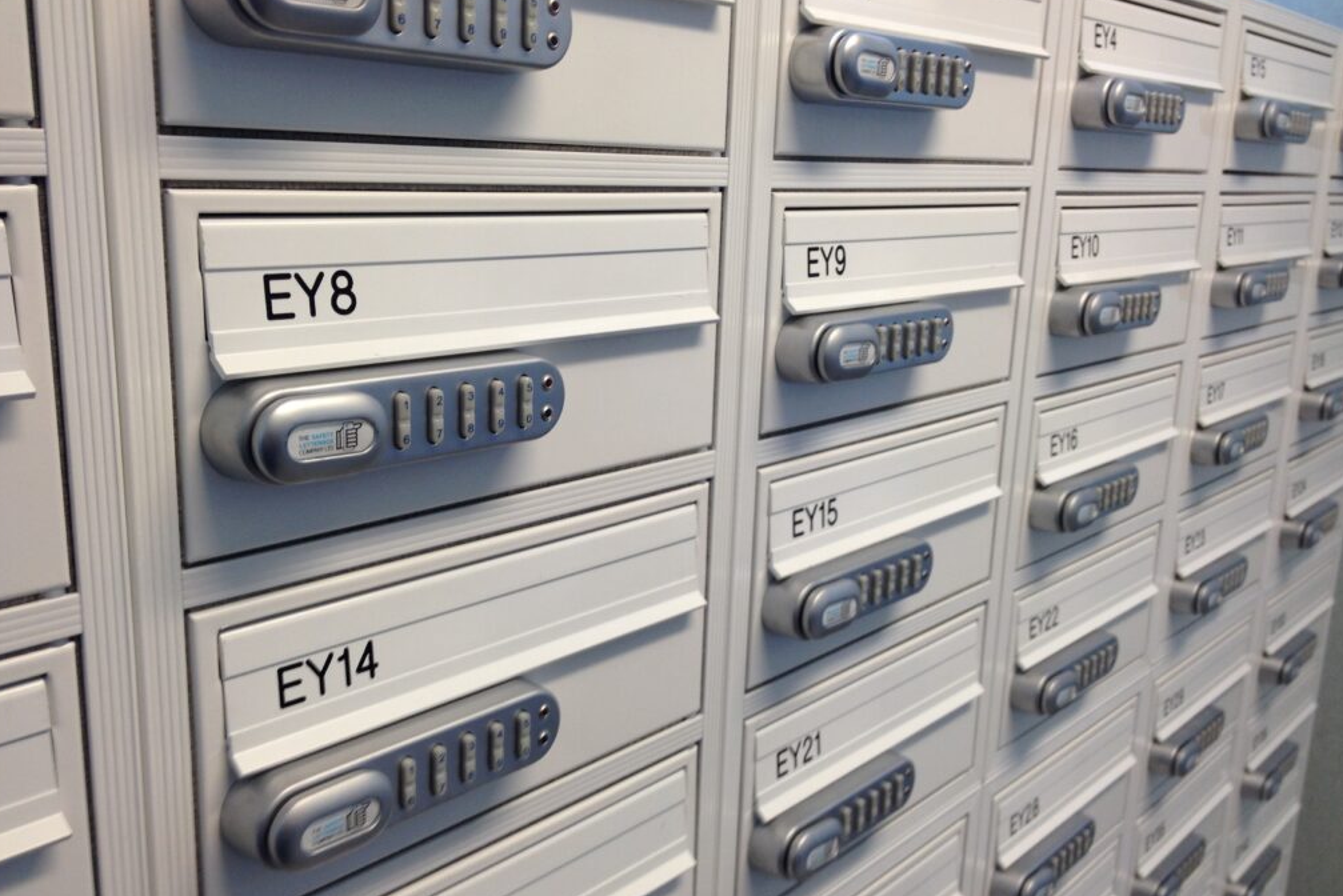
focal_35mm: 37
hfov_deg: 51.9
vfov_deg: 36.0
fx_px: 1381
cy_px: 473
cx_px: 668
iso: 64
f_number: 2.4
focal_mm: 4.28
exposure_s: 1/33
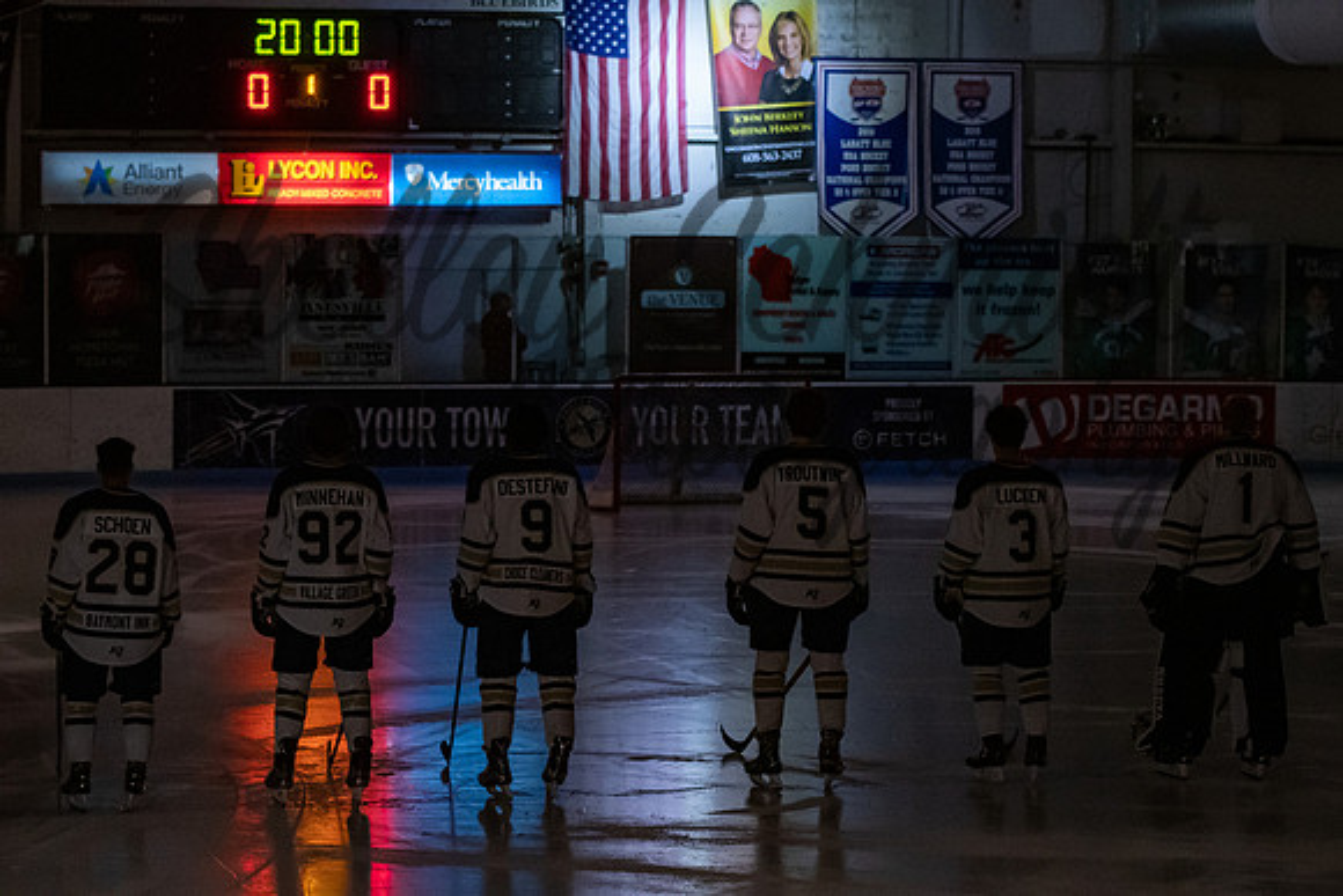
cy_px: 448
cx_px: 680
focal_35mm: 112
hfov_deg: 18.3
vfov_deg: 12.3
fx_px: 4164
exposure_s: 1/100
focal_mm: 70
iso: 3200
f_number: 2.8
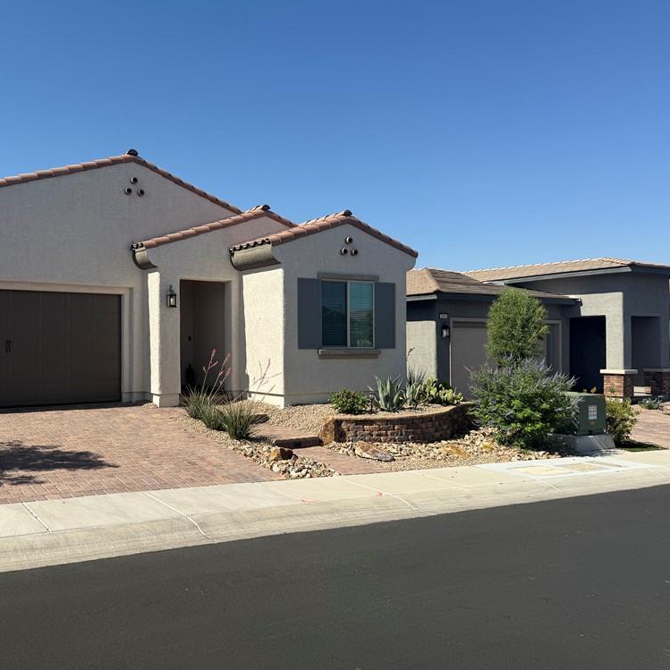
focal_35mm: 29
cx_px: 227
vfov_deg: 55.6
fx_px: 635
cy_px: 335
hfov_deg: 54.6
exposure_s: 1/5714
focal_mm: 6.76
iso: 80
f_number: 1.78
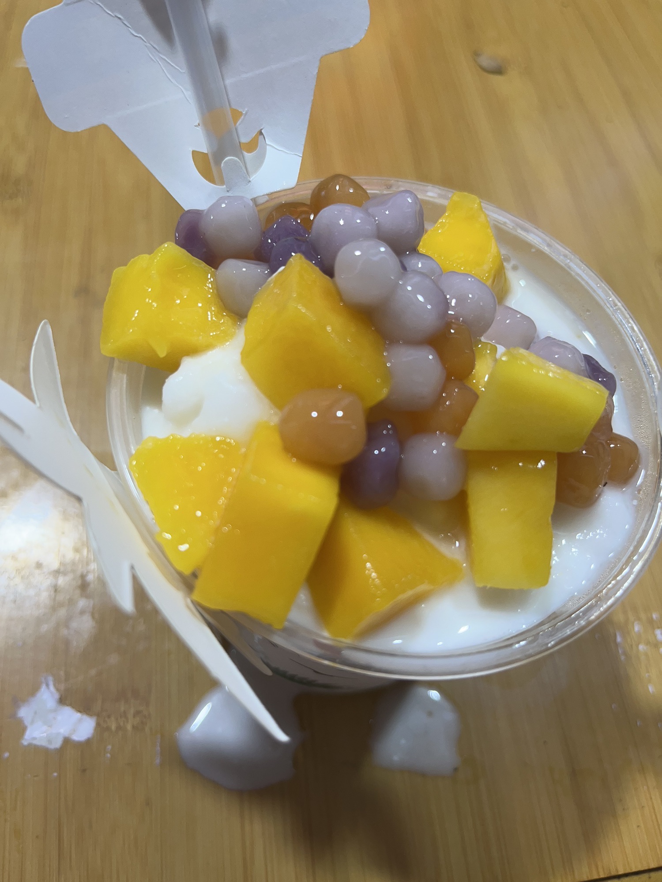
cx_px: 331
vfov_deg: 67.3
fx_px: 663
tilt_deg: -60.6
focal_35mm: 26
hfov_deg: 53.1
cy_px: 441
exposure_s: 1/100
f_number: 1.6
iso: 64
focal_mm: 5.1
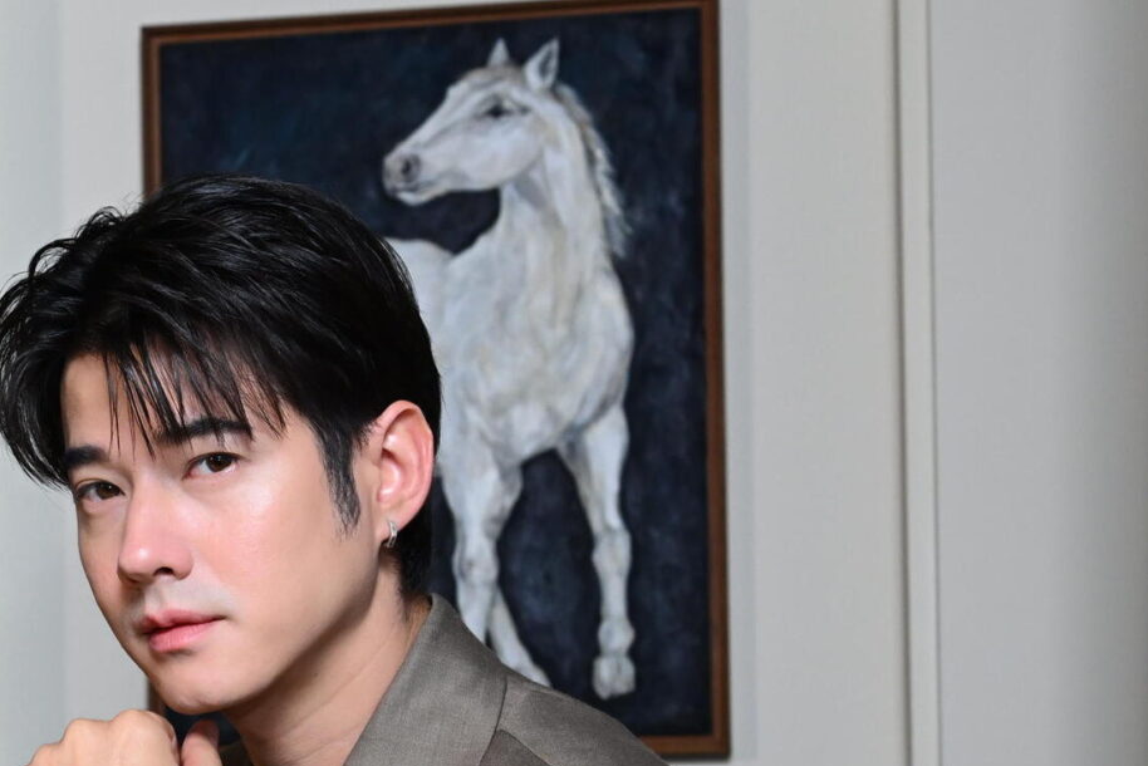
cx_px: -283
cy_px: 780
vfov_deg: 12.1
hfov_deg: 17.3
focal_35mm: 112
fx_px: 3572
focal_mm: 40
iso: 1000
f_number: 7.1
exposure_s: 1/160
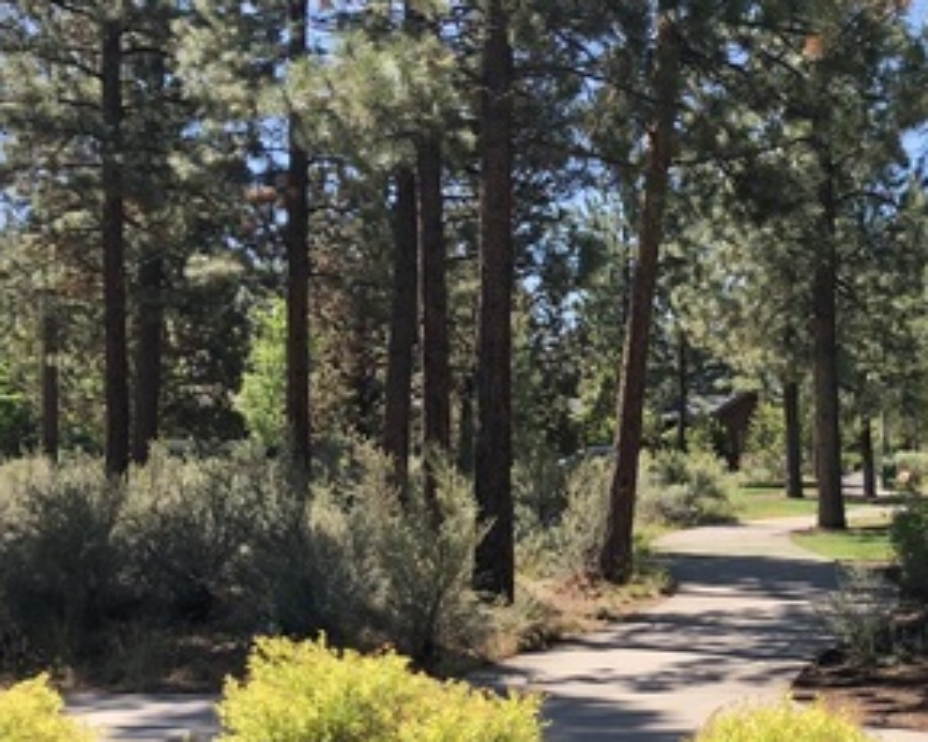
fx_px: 1730
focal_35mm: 63
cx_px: 875
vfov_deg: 24.0
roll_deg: -1.3
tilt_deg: -0.7
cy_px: 520
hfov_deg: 28.6
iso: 20
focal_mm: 4
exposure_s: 1/533
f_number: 1.8
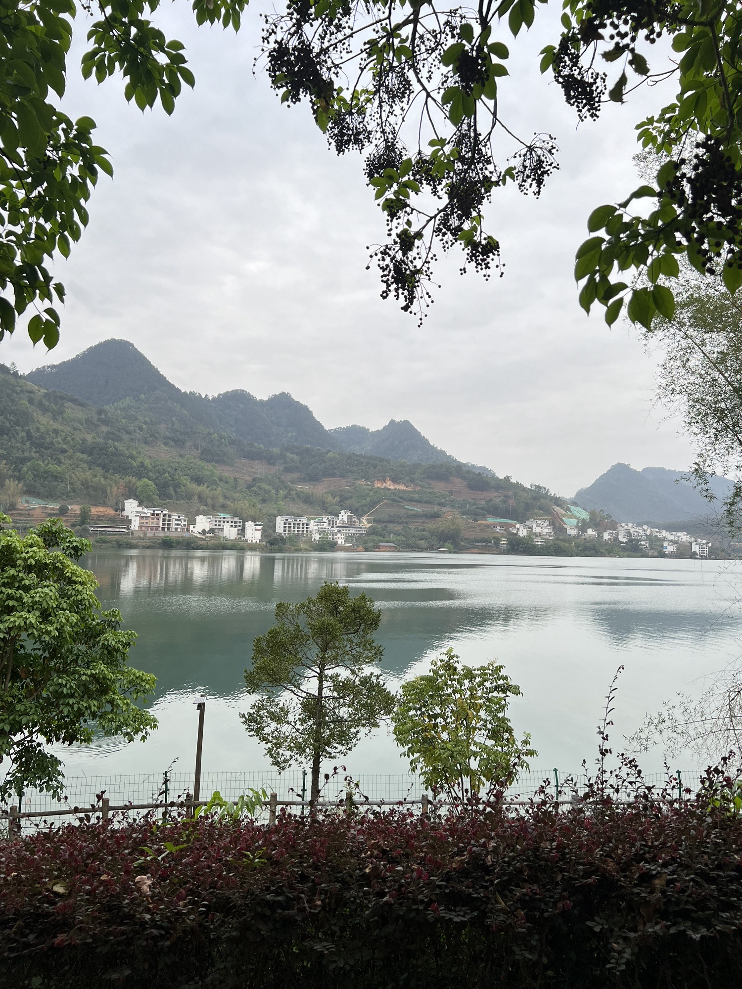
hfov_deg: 53.1
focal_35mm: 26
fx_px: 743
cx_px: 371
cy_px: 494
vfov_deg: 67.3
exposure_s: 1/827
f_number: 1.5
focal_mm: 5.7
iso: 50
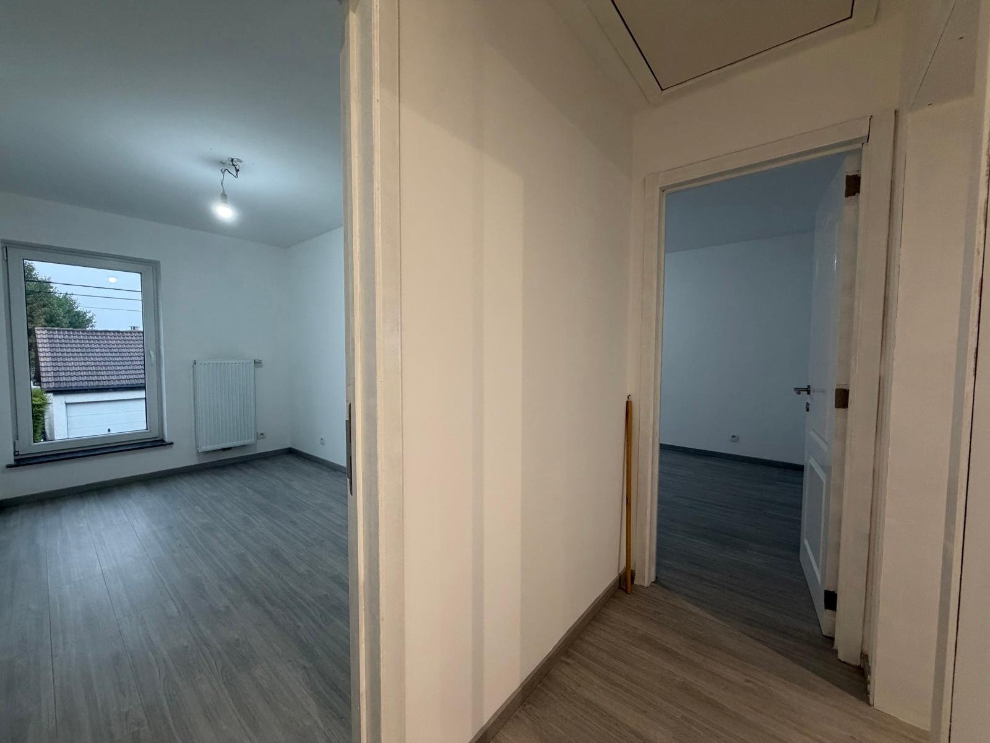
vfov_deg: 85.7
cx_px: 495
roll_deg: -0.9
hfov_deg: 102.1
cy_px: 372
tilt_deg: -4.0
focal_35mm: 14
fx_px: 400
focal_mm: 2.22
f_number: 2.2
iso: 250
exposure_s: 1/100
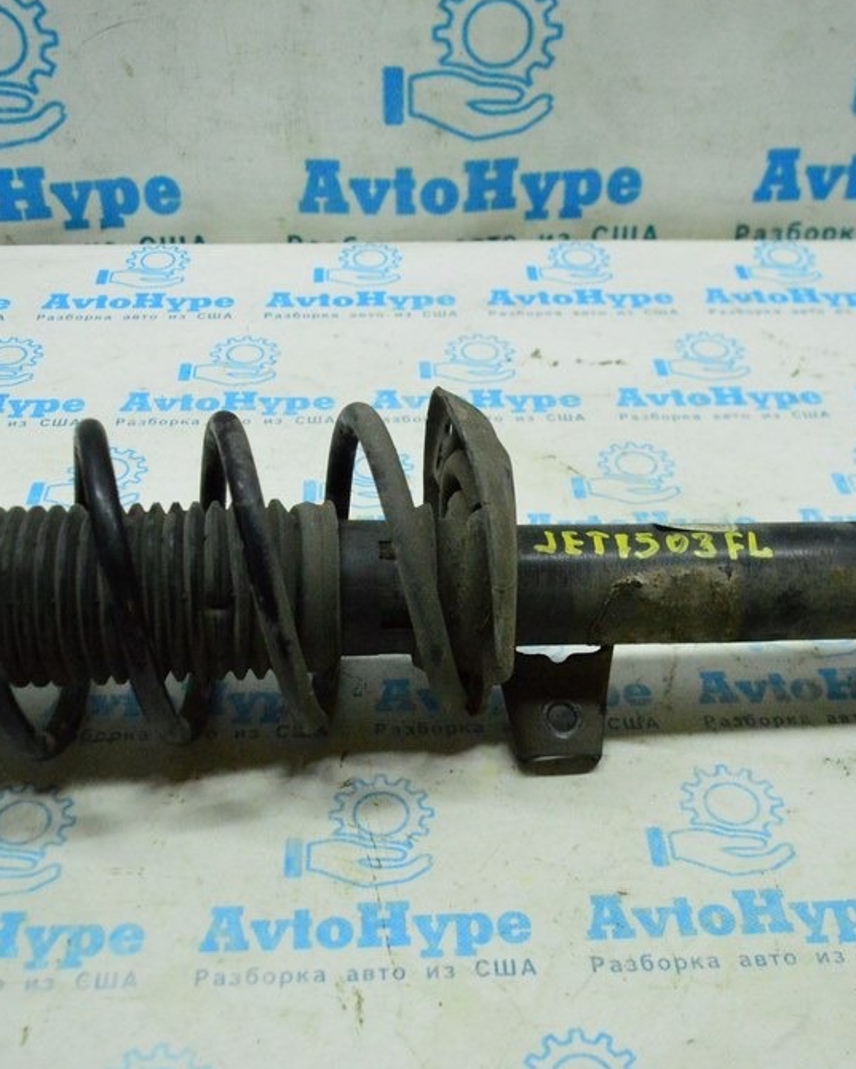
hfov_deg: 34.9
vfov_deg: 42.9
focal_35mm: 43
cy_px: 532
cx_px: 404
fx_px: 1362
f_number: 4
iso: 6400
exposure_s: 1/1000
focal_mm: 20
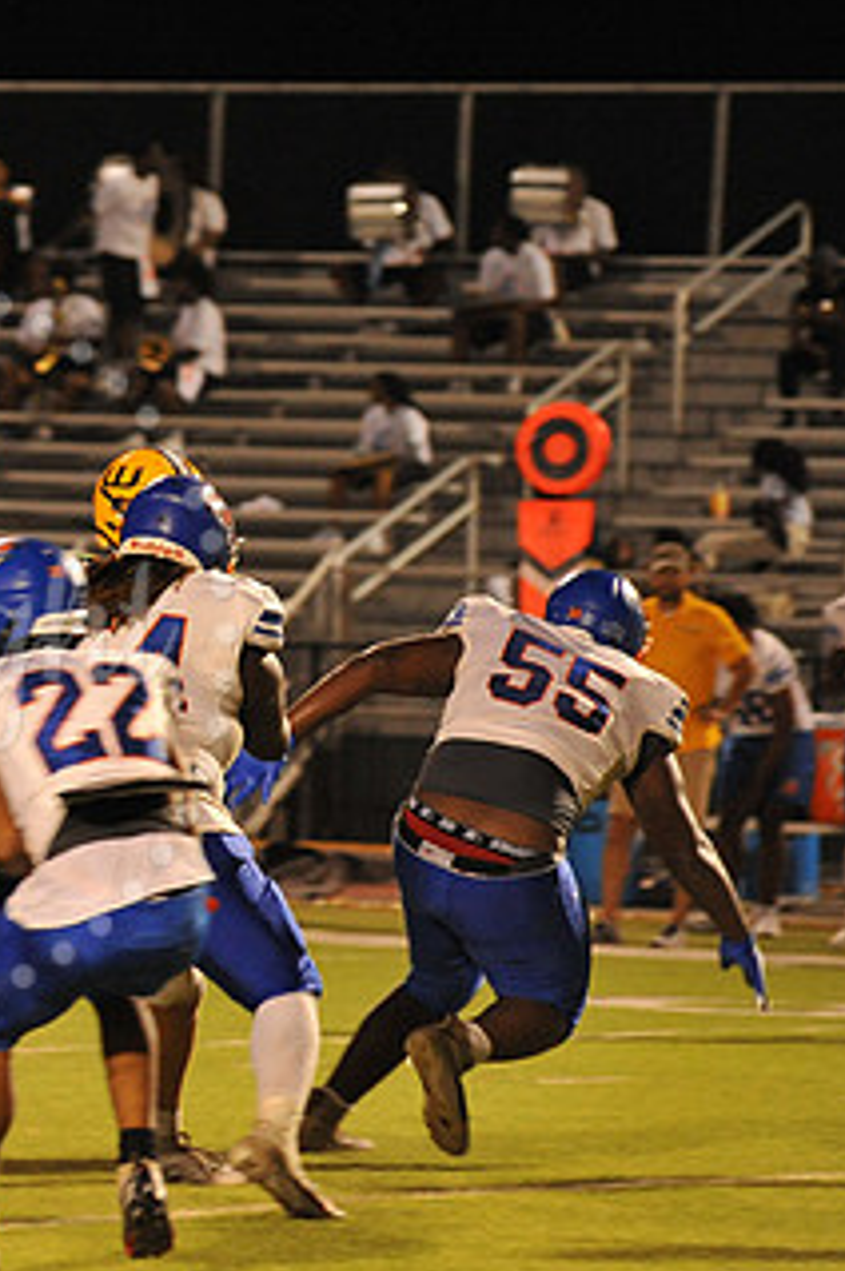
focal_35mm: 364
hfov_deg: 3.8
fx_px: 12843
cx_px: -143
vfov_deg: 5.7
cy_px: 641
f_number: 5
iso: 3200
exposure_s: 1/160
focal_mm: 200
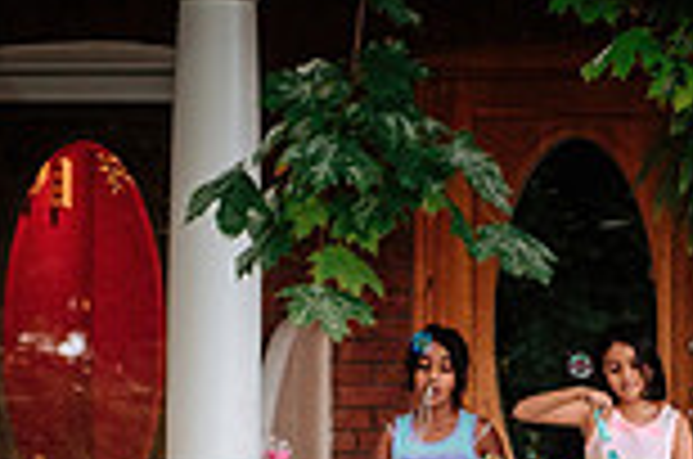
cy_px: 817
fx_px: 4918
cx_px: 891
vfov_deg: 5.3
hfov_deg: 8.0
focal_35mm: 256
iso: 800
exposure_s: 1/250
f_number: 2.8
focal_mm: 44.1
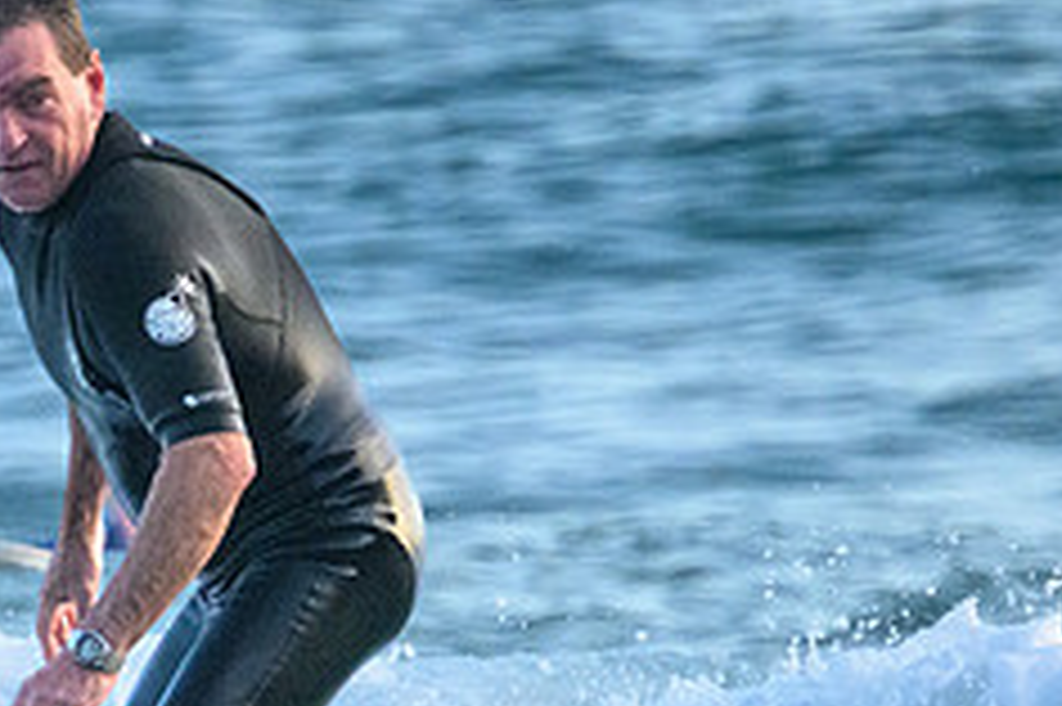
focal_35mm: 1969
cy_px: 821
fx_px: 58043
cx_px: -36
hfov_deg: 1.0
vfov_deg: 0.7
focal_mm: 800
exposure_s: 1/2000
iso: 6400
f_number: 11
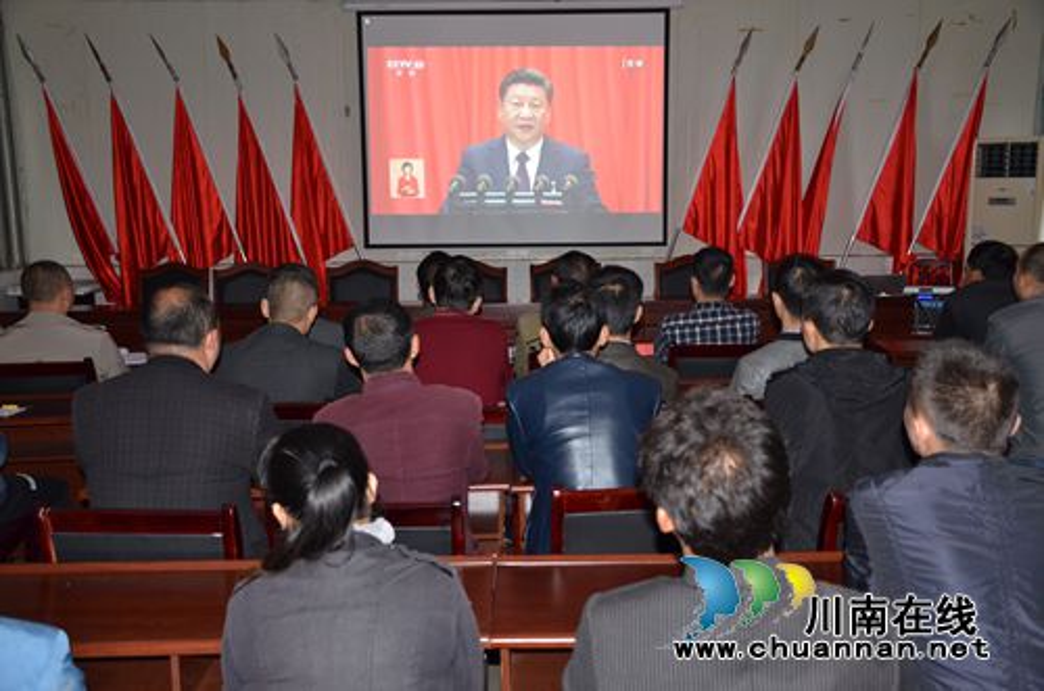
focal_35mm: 39
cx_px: 522
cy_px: 346
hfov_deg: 49.6
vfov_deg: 34.1
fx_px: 1128
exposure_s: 1/60
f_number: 3.8
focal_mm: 26
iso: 800
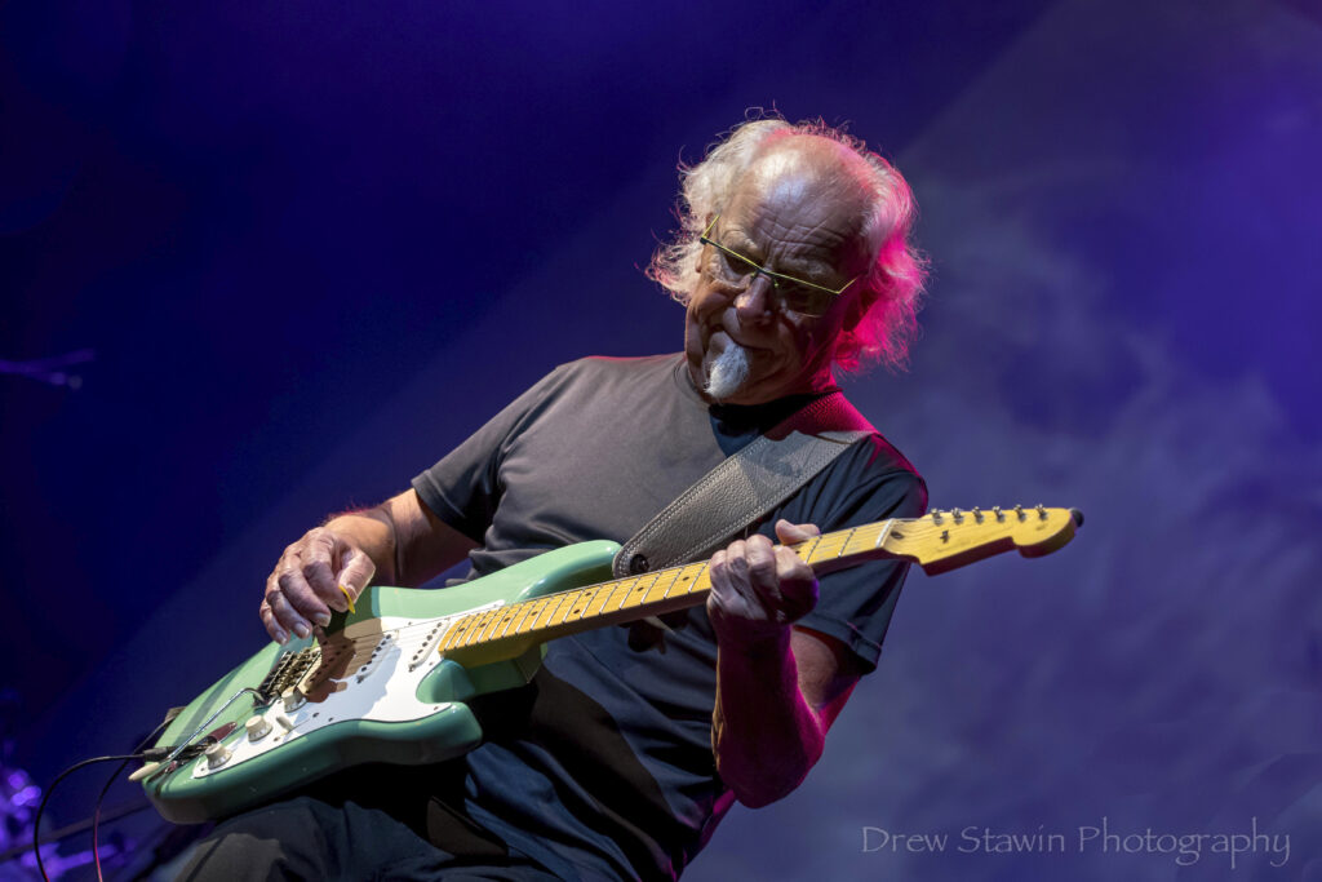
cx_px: 661
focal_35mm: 105
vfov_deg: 13.0
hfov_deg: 19.5
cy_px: 441
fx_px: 3856
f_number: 4
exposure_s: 1/200
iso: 1600
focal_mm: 70
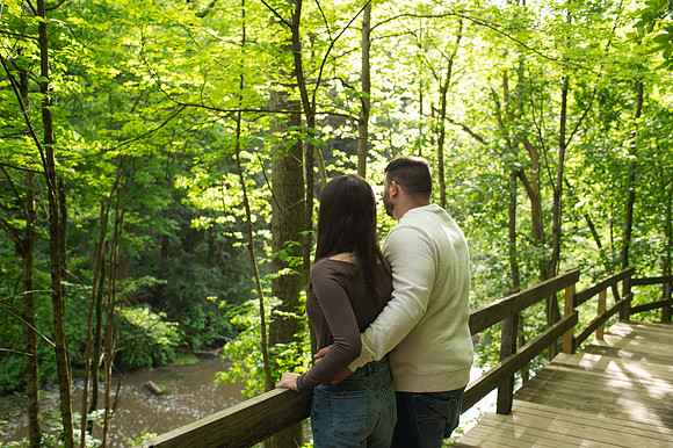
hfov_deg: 54.5
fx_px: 654
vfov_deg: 37.8
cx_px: 336
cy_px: 224
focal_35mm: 35
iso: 220
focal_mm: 35
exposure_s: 1/320
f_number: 3.5
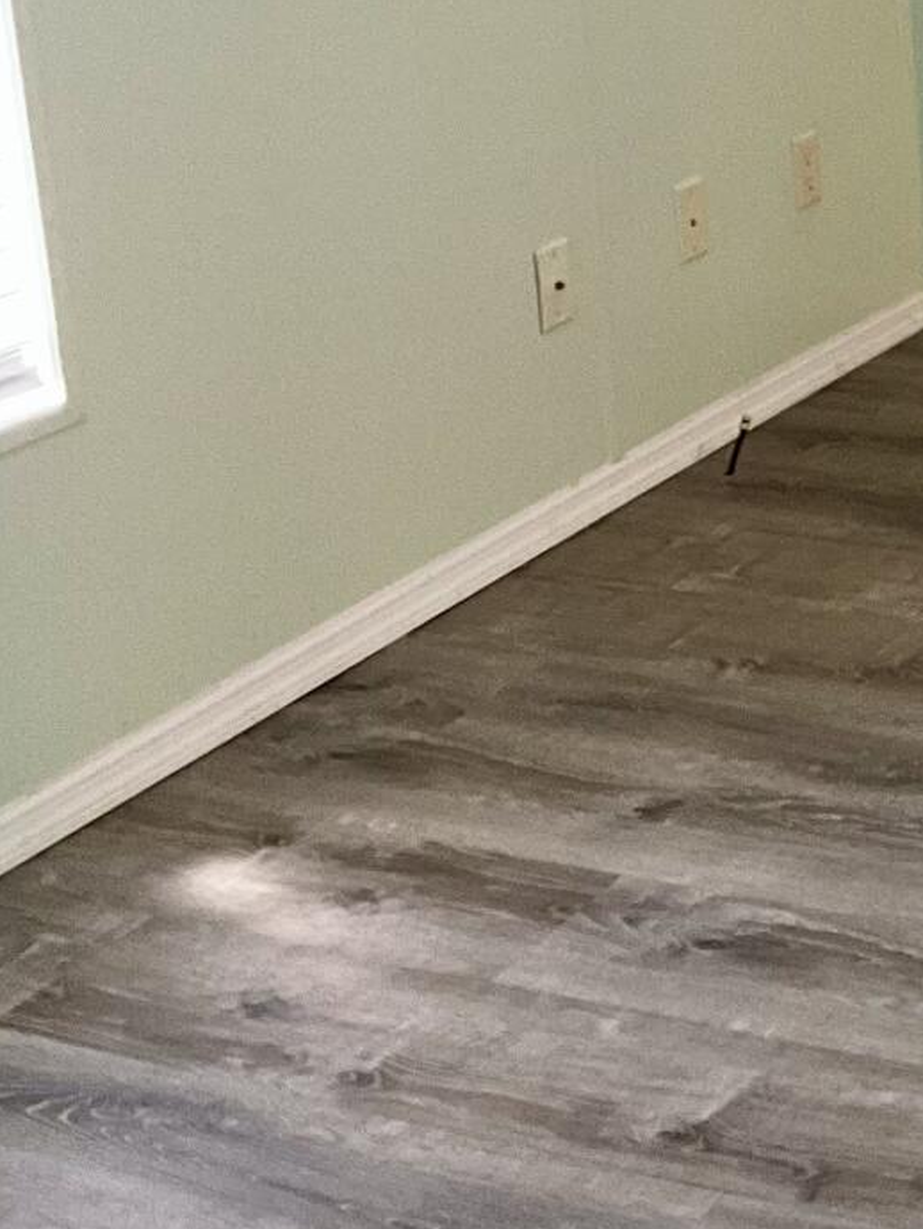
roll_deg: +1.7
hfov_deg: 16.3
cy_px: 150
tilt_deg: -15.5
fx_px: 2985
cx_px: 1304
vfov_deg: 22.8
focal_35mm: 84
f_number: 1.8
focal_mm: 3
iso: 160
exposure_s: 1/60
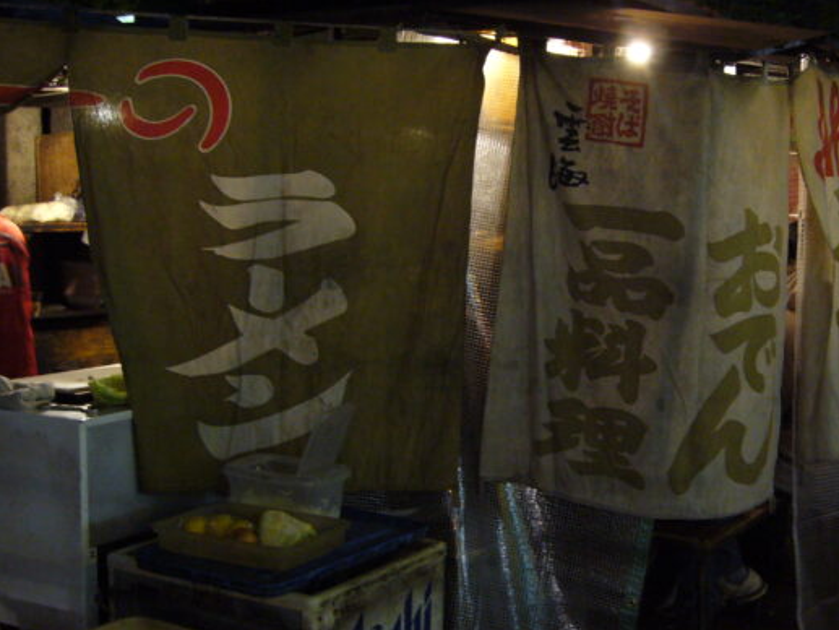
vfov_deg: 28.0
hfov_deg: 36.6
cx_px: 516
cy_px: 347
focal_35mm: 52
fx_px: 1261
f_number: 2.8
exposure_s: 1/8
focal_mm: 5.8
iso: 200
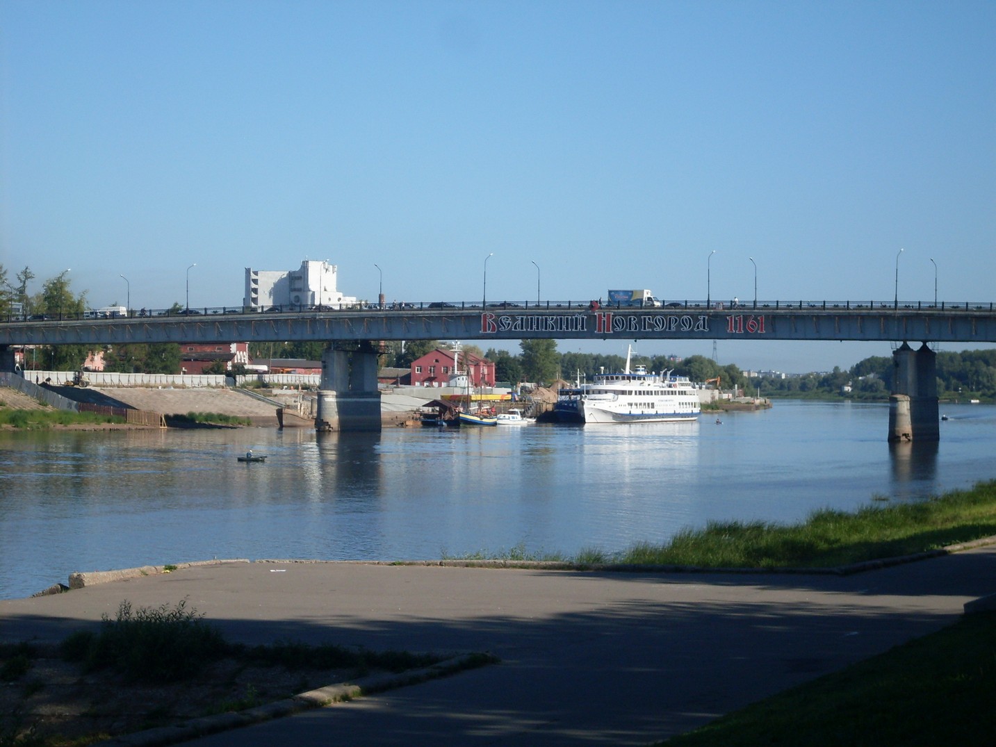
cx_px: 498
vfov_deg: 14.4
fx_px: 2964
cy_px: 374
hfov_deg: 19.1
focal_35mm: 103
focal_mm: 17.1
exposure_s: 1/750
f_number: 4.8
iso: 80
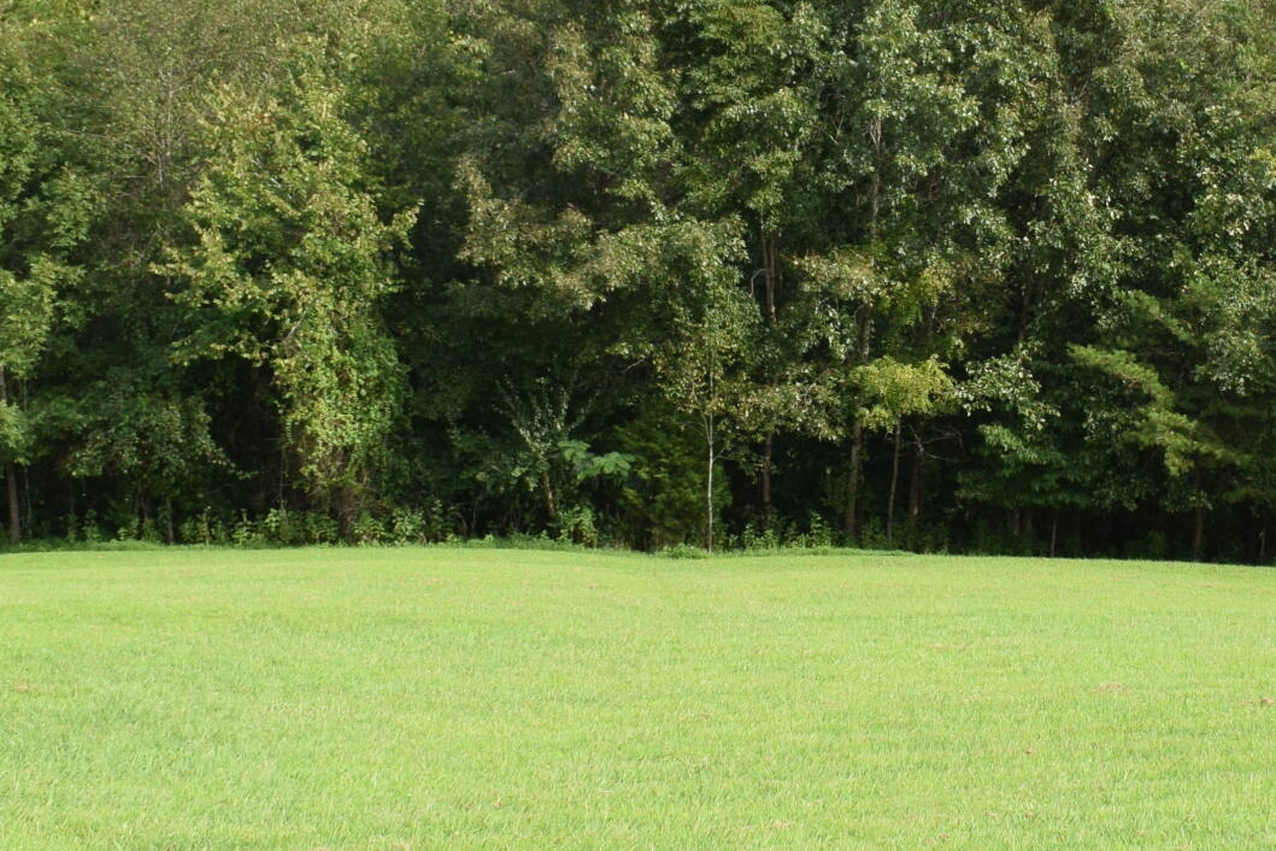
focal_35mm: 85
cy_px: 307
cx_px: 1036
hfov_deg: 23.5
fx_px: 3013
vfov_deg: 16.0
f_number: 8
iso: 200
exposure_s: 1/250
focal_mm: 20
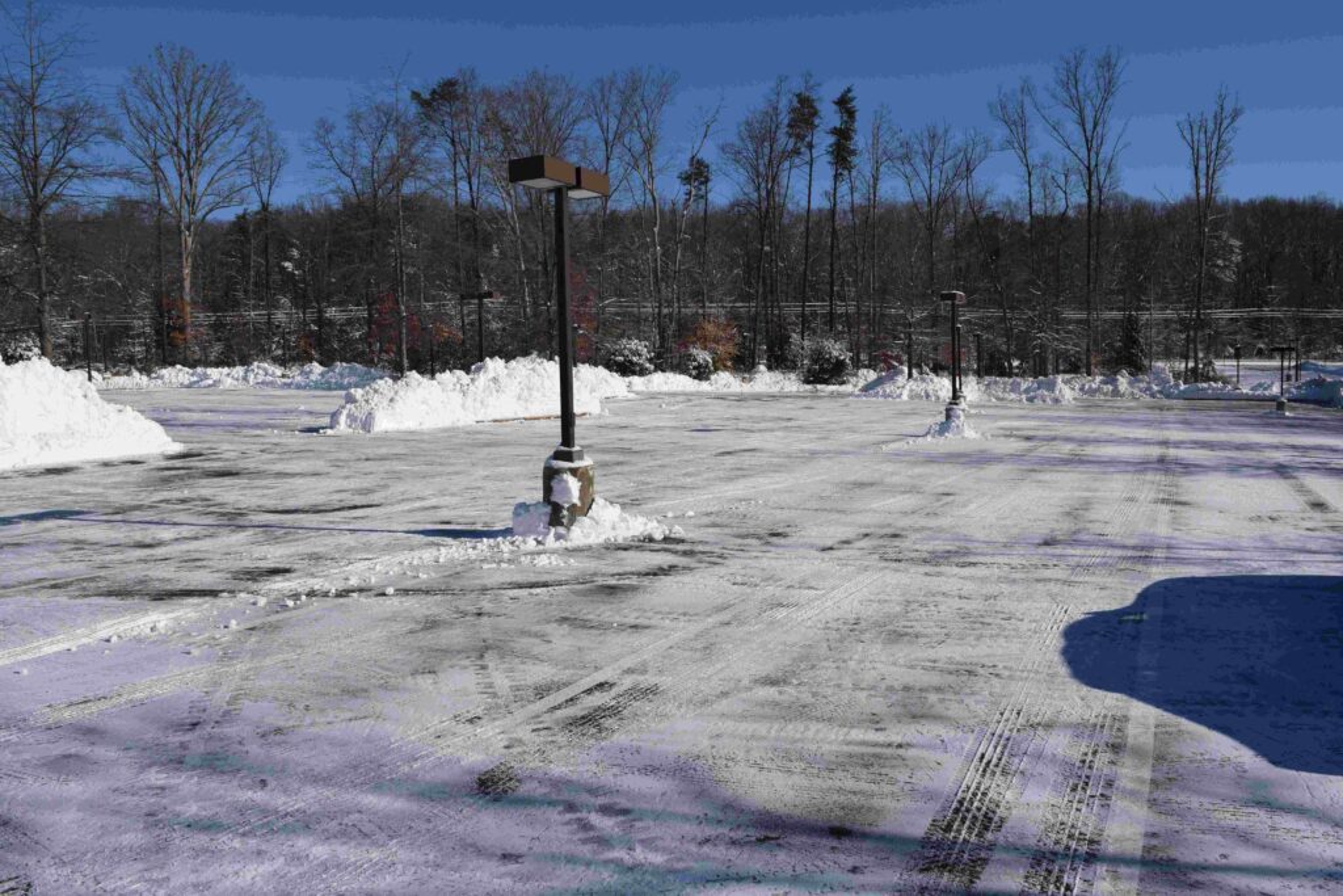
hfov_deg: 67.4
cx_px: 672
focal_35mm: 27
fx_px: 1007
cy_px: 448
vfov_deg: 47.9
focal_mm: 18
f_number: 13
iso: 200
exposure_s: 1/640
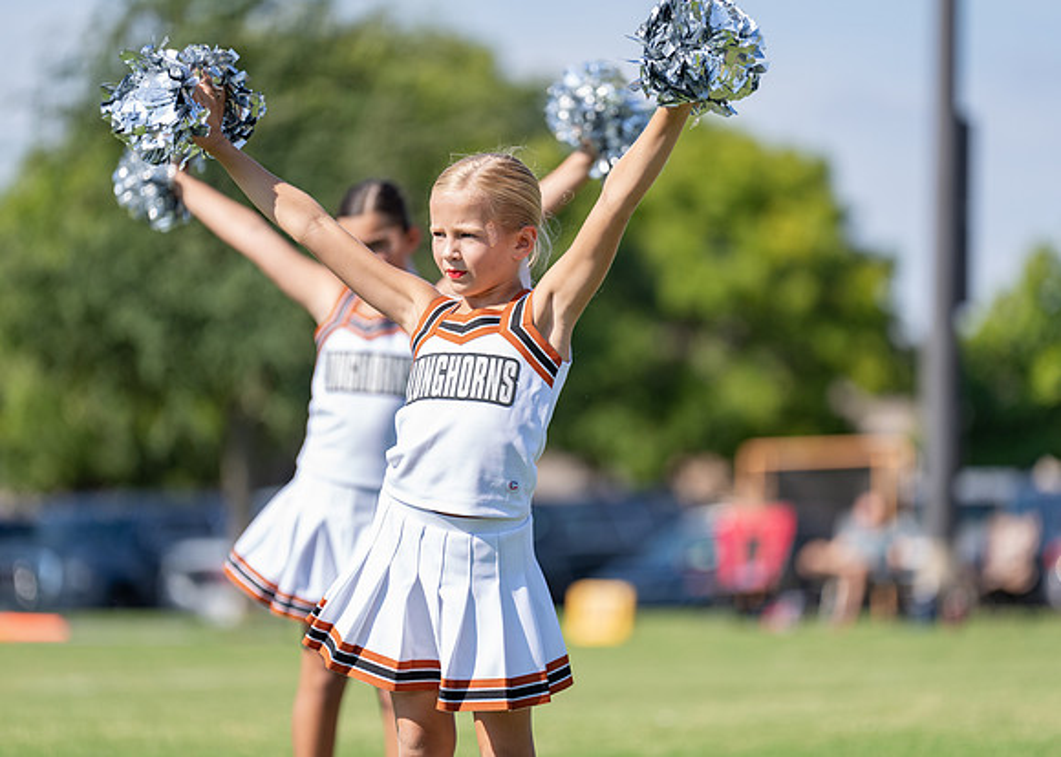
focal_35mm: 213
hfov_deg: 9.4
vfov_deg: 6.8
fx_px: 6420
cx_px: 530
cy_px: 378
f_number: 2.8
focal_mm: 200
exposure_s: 1/1250
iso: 125
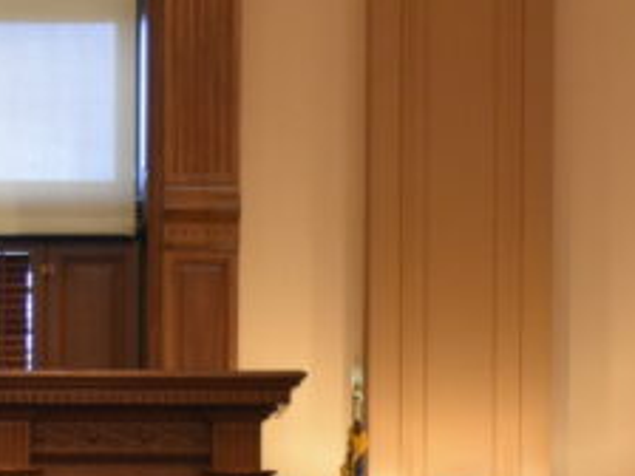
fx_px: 3632
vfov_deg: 7.3
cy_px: 823
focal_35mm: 198
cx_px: -108
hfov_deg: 9.9
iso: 1600
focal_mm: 30
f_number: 4
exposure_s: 1/60
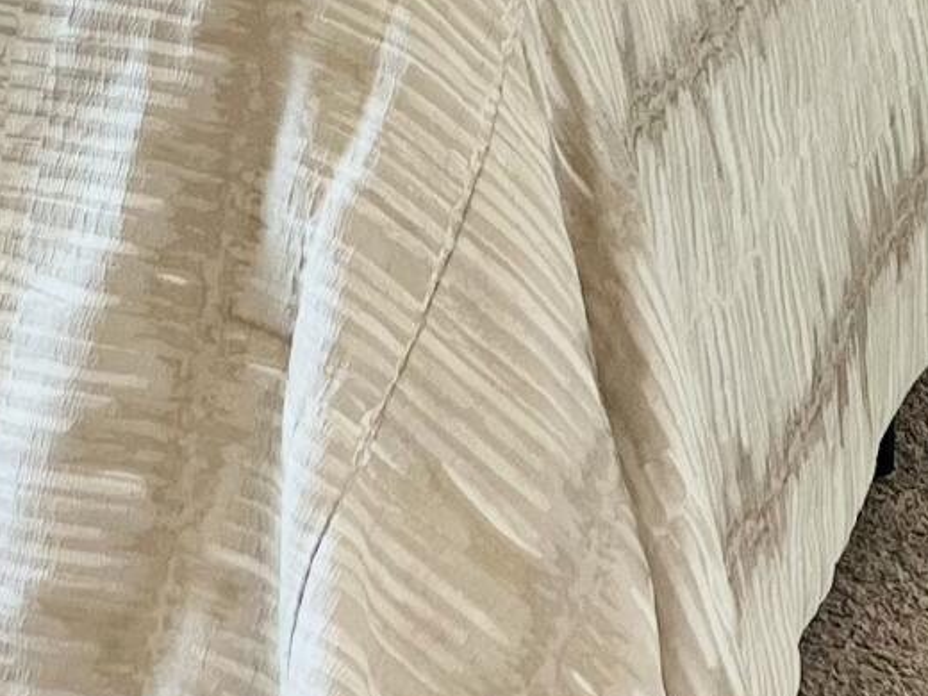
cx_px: 318
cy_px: -953
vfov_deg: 9.0
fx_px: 4021
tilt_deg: -4.4
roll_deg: -1.4
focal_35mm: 150
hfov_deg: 13.1
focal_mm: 5.7
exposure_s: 1/120
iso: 64
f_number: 1.5
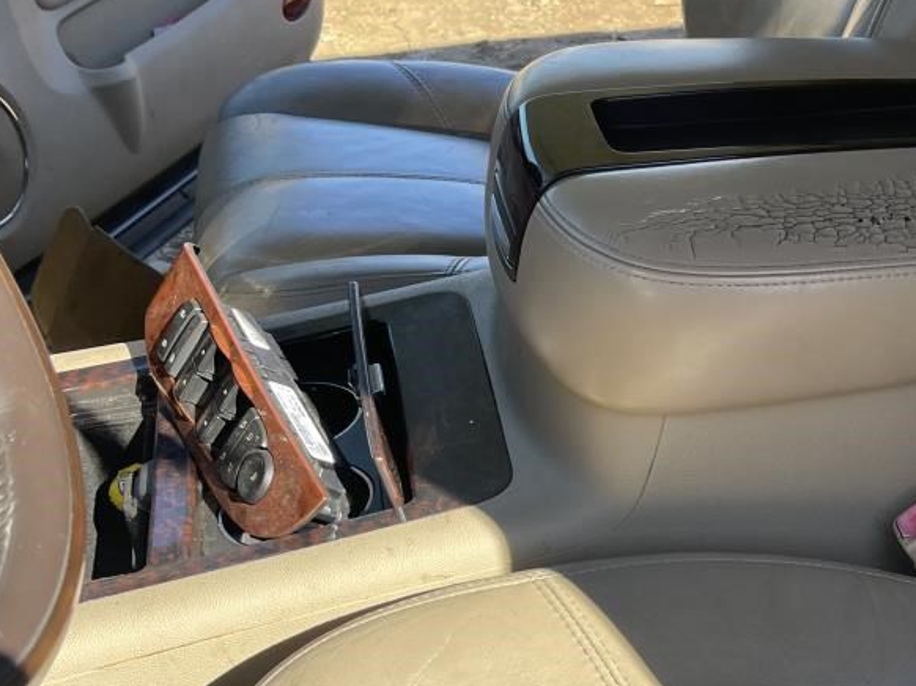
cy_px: 571
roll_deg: +4.7
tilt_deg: -38.7
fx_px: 1455
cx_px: 897
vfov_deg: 26.0
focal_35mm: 55
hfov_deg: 32.4
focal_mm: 5.1
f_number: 1.6
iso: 32
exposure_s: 1/454
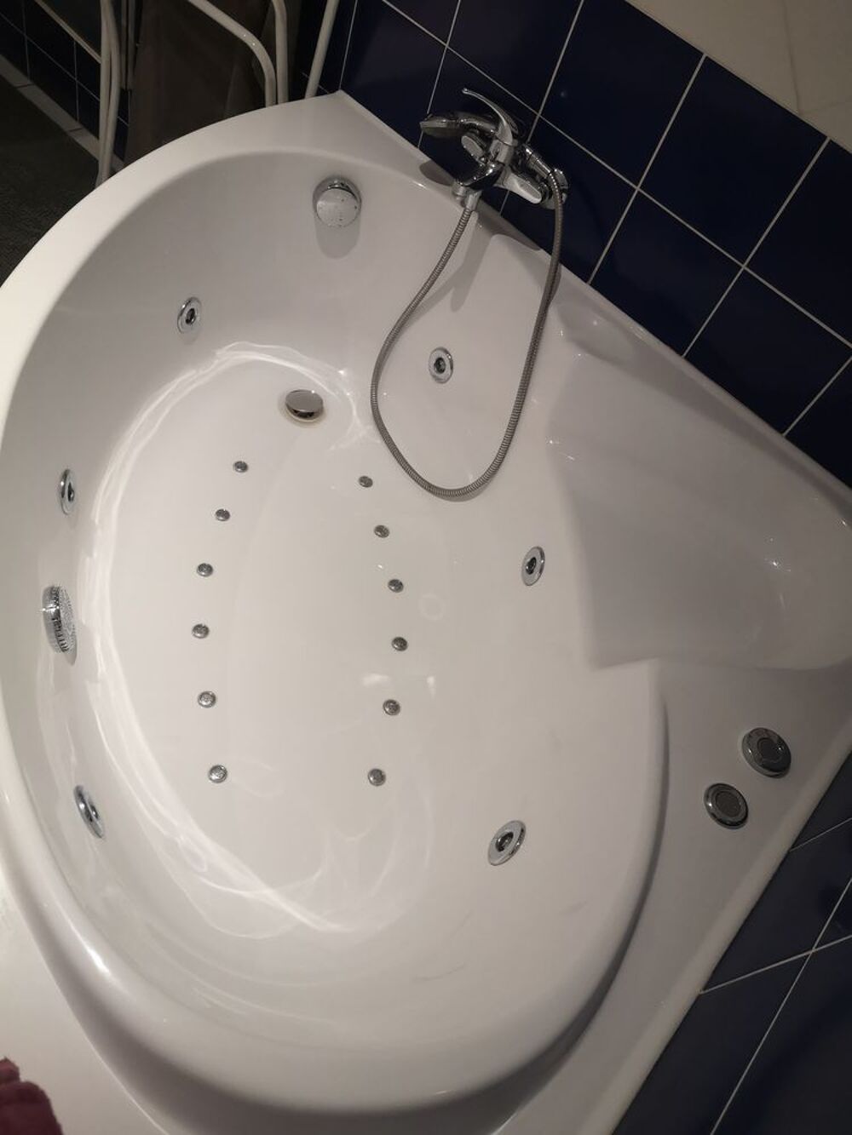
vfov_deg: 65.3
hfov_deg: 51.4
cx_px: 426
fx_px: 886
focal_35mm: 27
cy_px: 568
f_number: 1.8
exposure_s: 1/33.3
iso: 320
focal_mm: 3.95
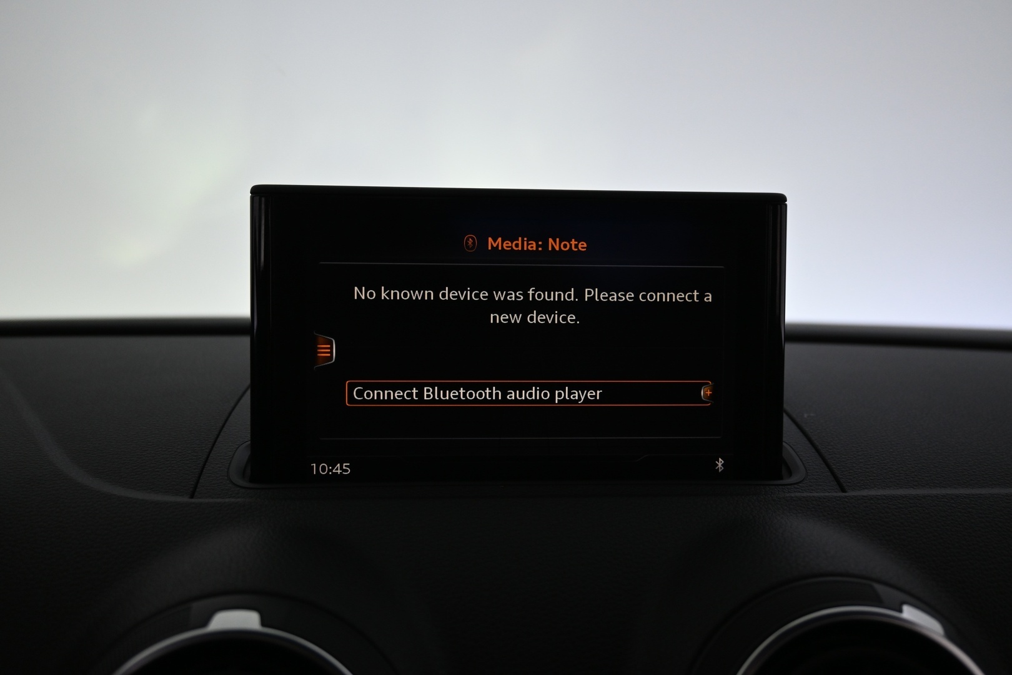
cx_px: 506
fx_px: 822
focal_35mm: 29
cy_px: 338
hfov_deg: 63.2
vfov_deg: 44.6
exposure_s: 1/30
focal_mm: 19.5
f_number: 3.8
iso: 640
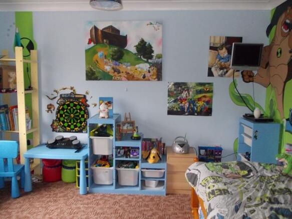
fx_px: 236
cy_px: 110
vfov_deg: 49.7
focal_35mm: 28
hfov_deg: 63.5
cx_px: 146
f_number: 2.7
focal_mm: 4
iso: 200
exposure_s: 1/25
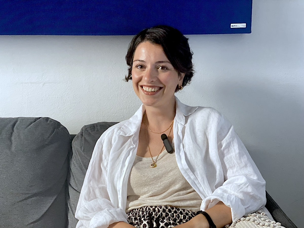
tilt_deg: -11.4
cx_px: 152
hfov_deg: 36.8
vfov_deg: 28.0
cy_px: 114
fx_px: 457
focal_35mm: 52
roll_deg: -0.5
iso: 125
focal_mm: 6
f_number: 2
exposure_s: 1/122
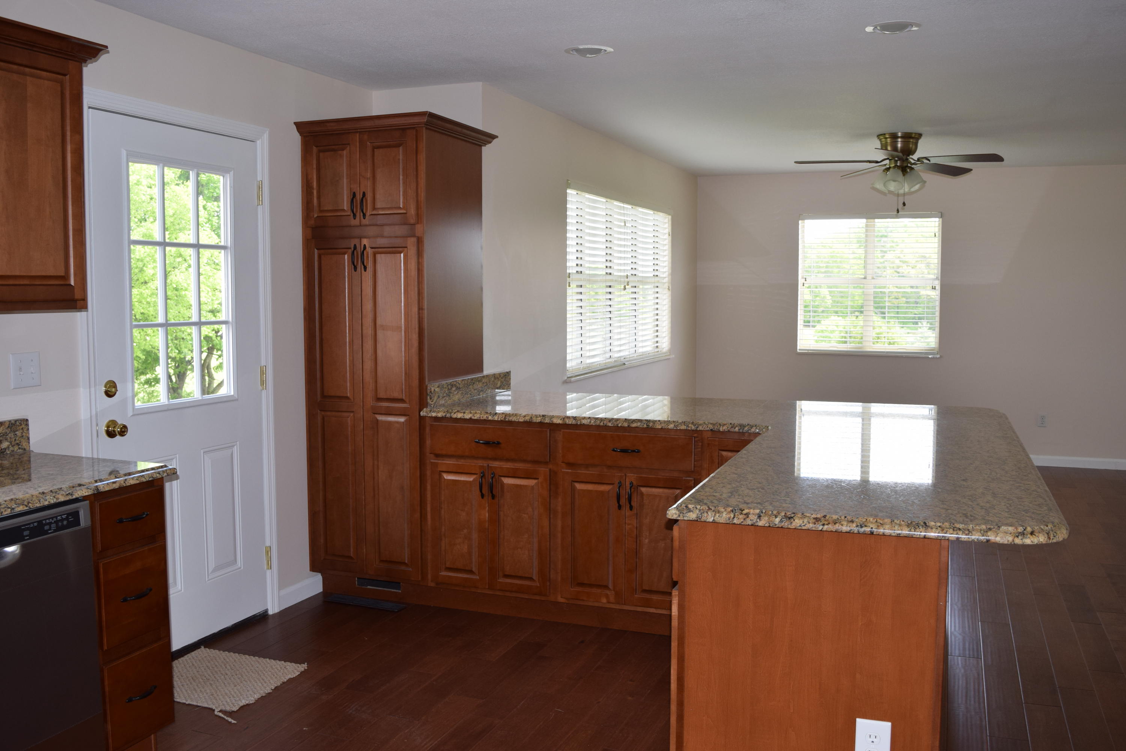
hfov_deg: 57.2
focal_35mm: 33
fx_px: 1032
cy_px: 376
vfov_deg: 40.0
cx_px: 563
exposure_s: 1/125
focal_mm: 22
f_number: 5.6
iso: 360
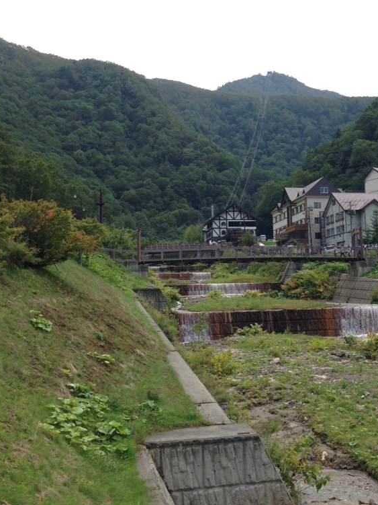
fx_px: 655
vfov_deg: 42.0
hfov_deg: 31.9
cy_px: 227
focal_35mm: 45
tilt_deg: +4.3
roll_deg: +0.5
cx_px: 254
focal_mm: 4.12
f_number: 2.4
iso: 50
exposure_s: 1/704
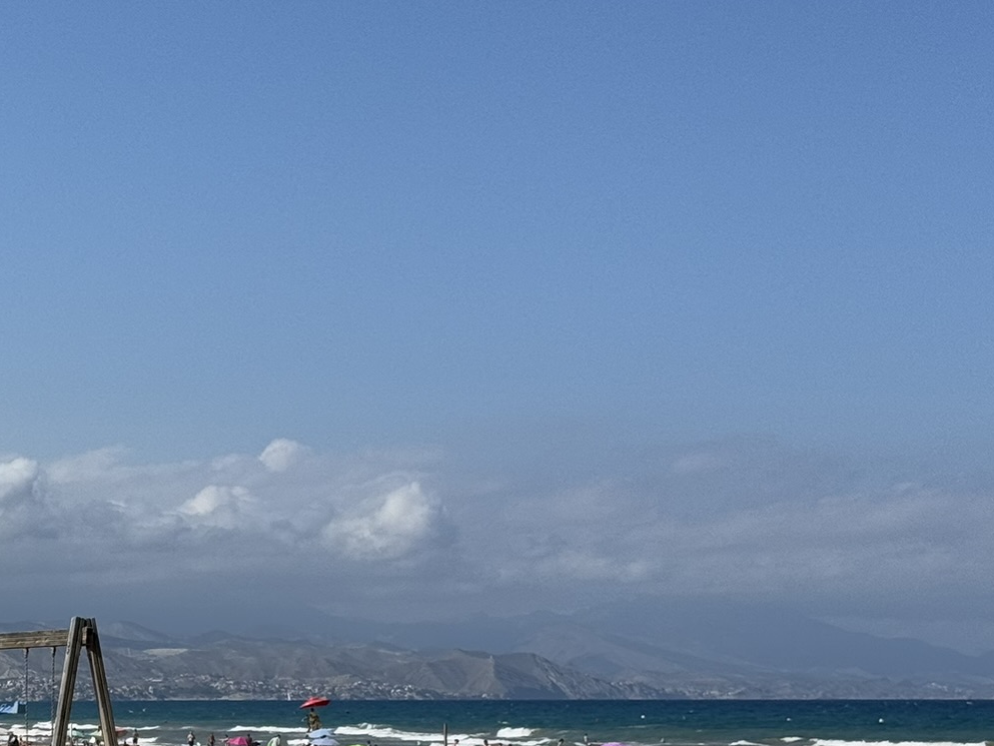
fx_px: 2843
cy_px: 513
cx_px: -26
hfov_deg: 19.2
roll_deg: -0.1
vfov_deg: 14.9
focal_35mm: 99
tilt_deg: +4.3
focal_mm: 6.76
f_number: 1.78
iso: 64
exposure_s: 1/8772
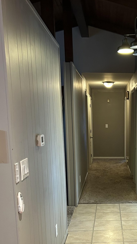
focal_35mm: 48
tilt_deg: -10.8
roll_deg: +0.2
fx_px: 310
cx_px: 123
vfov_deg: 41.7
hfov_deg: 24.2
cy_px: 182
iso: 400
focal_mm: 5.7
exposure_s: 1/60
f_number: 1.5
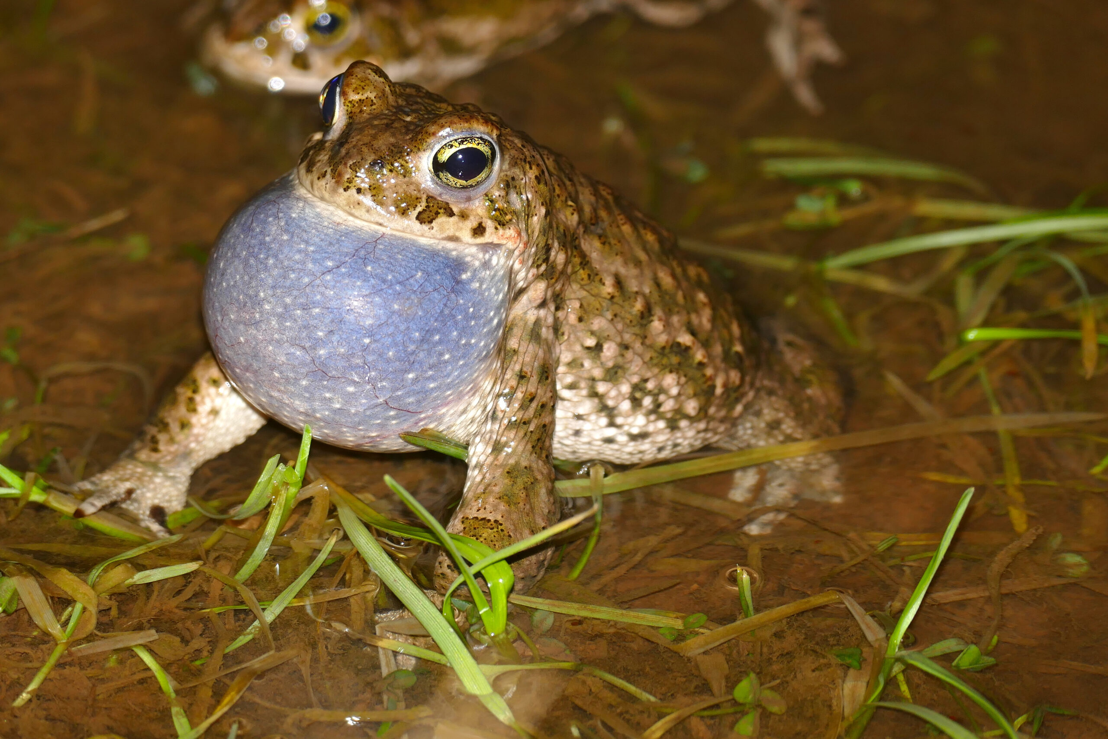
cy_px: 370
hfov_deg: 3.7
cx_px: 554
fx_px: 17204
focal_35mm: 559
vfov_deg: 2.5
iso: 160
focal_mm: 146
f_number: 4
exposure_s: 1/125
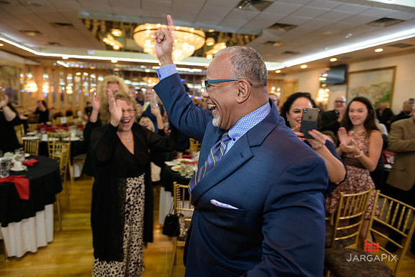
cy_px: 138
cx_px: 208
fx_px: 277
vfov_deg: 53.2
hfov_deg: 73.7
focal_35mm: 24
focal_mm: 24
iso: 1600
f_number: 3.2
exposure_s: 1/125
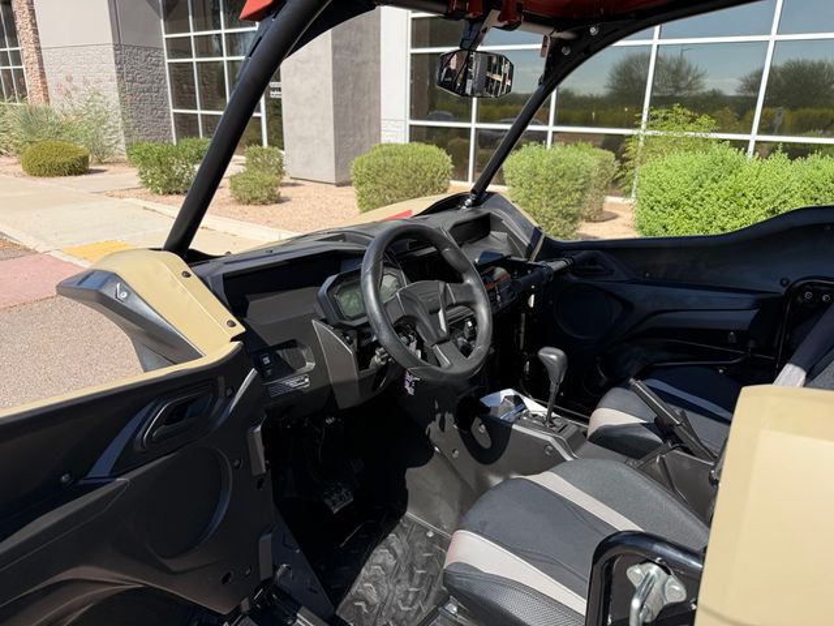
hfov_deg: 71.6
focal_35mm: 24
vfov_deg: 56.8
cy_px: 313
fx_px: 578
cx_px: 417
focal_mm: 6.76
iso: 80
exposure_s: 1/1812
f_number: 1.78
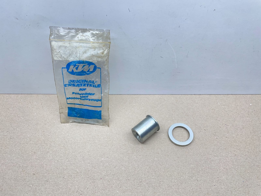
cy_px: 98
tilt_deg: -51.2
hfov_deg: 67.3
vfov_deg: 53.1
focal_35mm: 26
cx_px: 130
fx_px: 196
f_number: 1.6
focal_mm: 4.2
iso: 64
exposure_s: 1/100
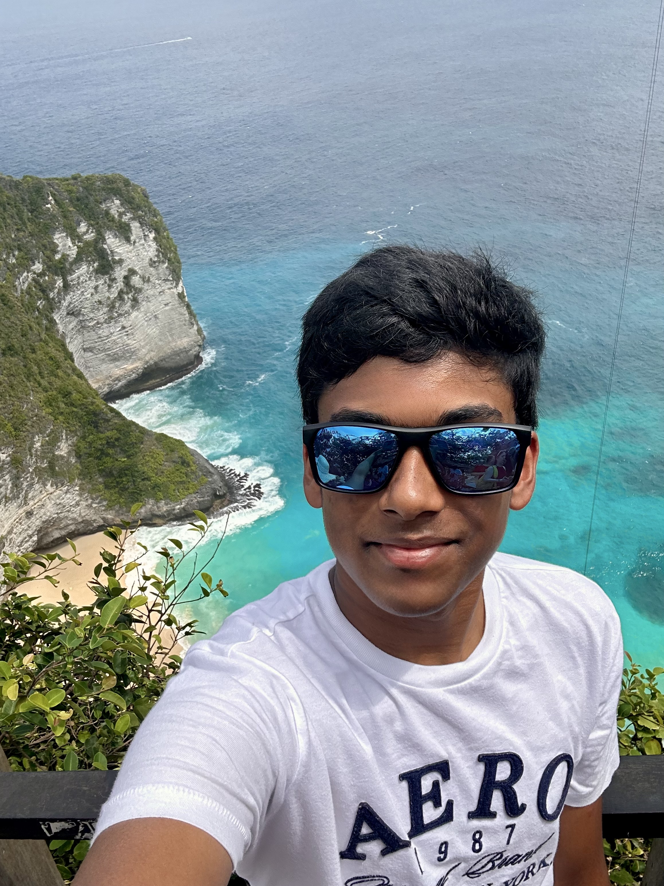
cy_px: 443
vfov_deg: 60.0
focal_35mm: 30
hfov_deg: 46.8
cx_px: 332
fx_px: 767
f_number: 1.9
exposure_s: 1/505
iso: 25
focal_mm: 2.69
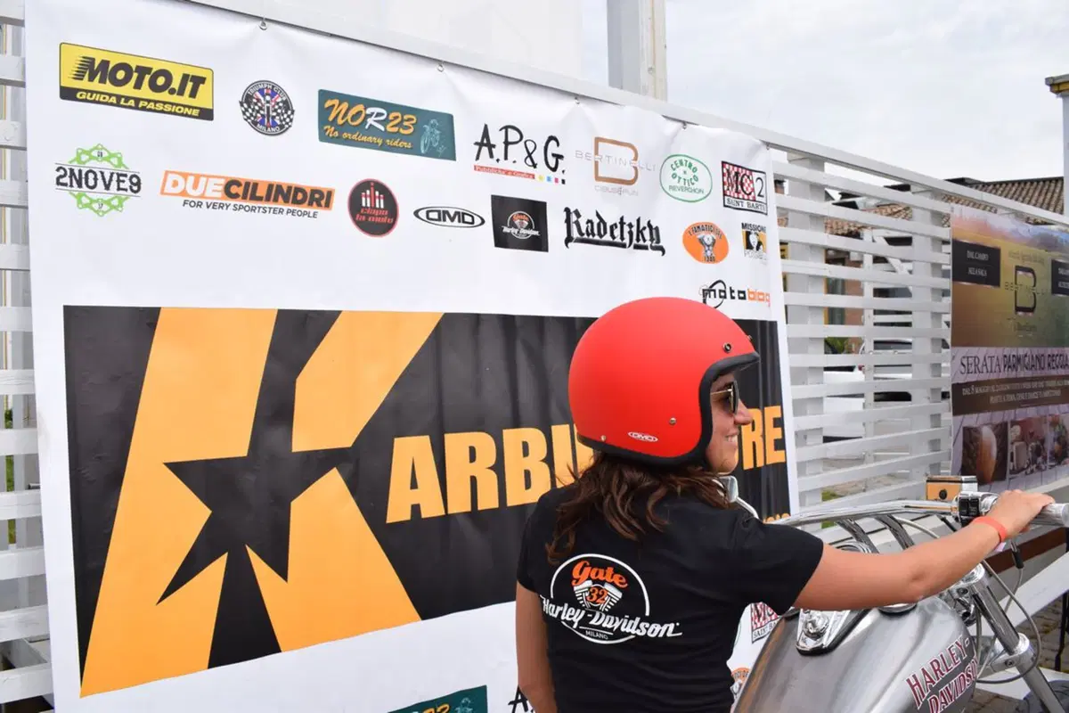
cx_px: 534
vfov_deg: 43.6
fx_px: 891
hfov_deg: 61.9
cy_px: 356
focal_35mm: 30
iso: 200
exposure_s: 1/400
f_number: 10
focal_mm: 20
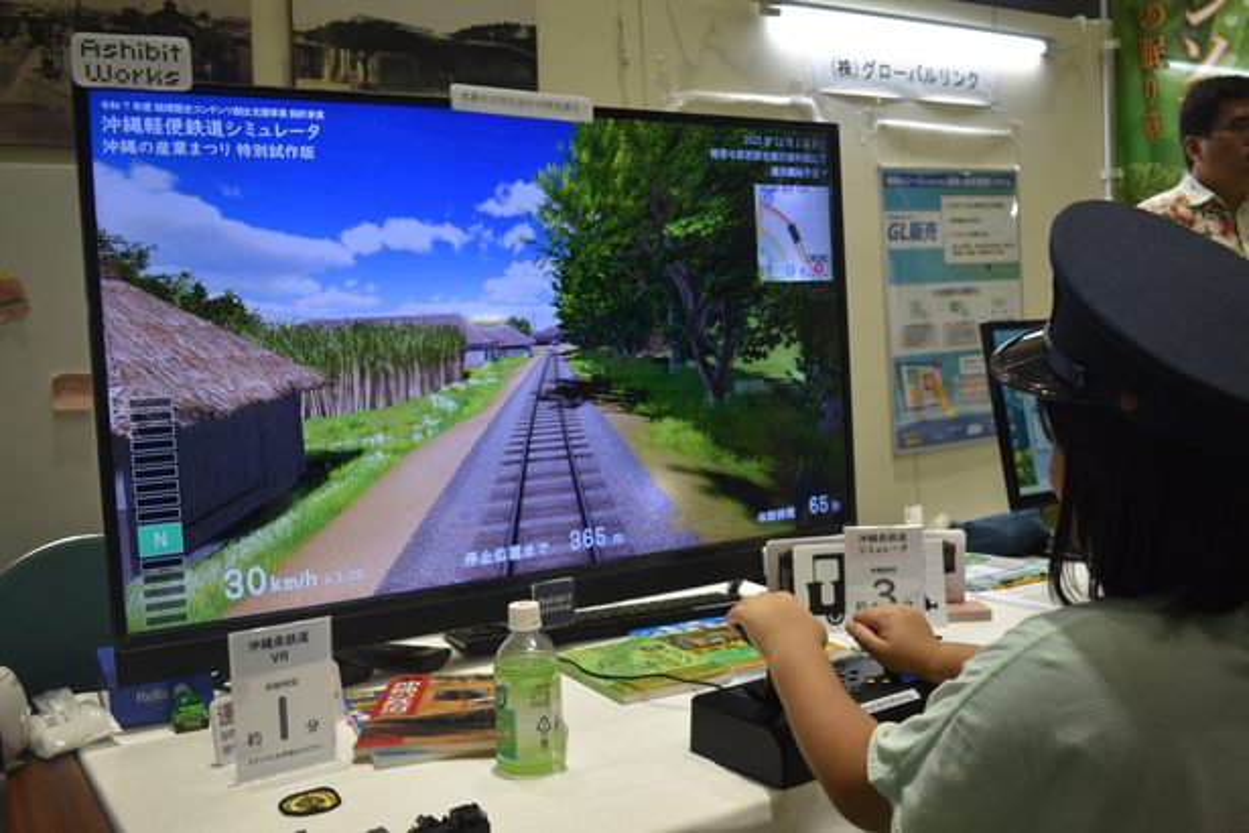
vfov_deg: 36.9
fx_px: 1249
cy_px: 416
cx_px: 624
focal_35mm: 36
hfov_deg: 53.1
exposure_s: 1/60
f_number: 4
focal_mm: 24
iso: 400
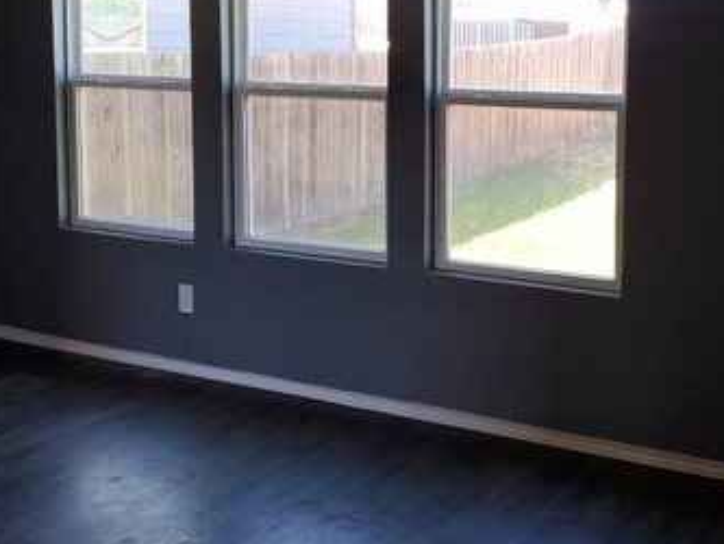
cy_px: 146
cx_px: 509
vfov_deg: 28.8
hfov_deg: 37.6
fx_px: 1046
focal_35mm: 50
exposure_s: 1/100
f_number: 1.5
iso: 64
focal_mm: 4.3
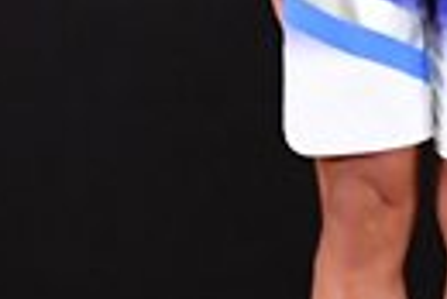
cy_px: -55
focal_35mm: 1428
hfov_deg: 1.4
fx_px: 17751
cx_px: 432
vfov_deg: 1.0
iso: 3200
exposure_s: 1/400
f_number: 5.6
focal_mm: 160
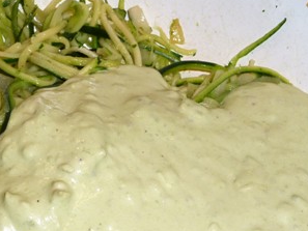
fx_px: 614
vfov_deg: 20.5
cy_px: 241
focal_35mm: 69
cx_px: 95
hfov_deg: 27.9
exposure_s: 1/30
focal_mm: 5.3
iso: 100
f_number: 3.5
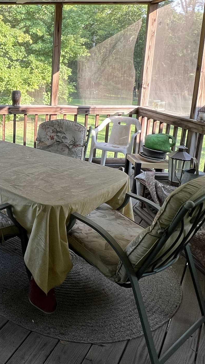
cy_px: 127
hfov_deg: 33.2
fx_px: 300
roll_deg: -0.3
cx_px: -19
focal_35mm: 31
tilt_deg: -11.2
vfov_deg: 61.4
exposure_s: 1/99
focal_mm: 1.57
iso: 40
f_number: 1.8
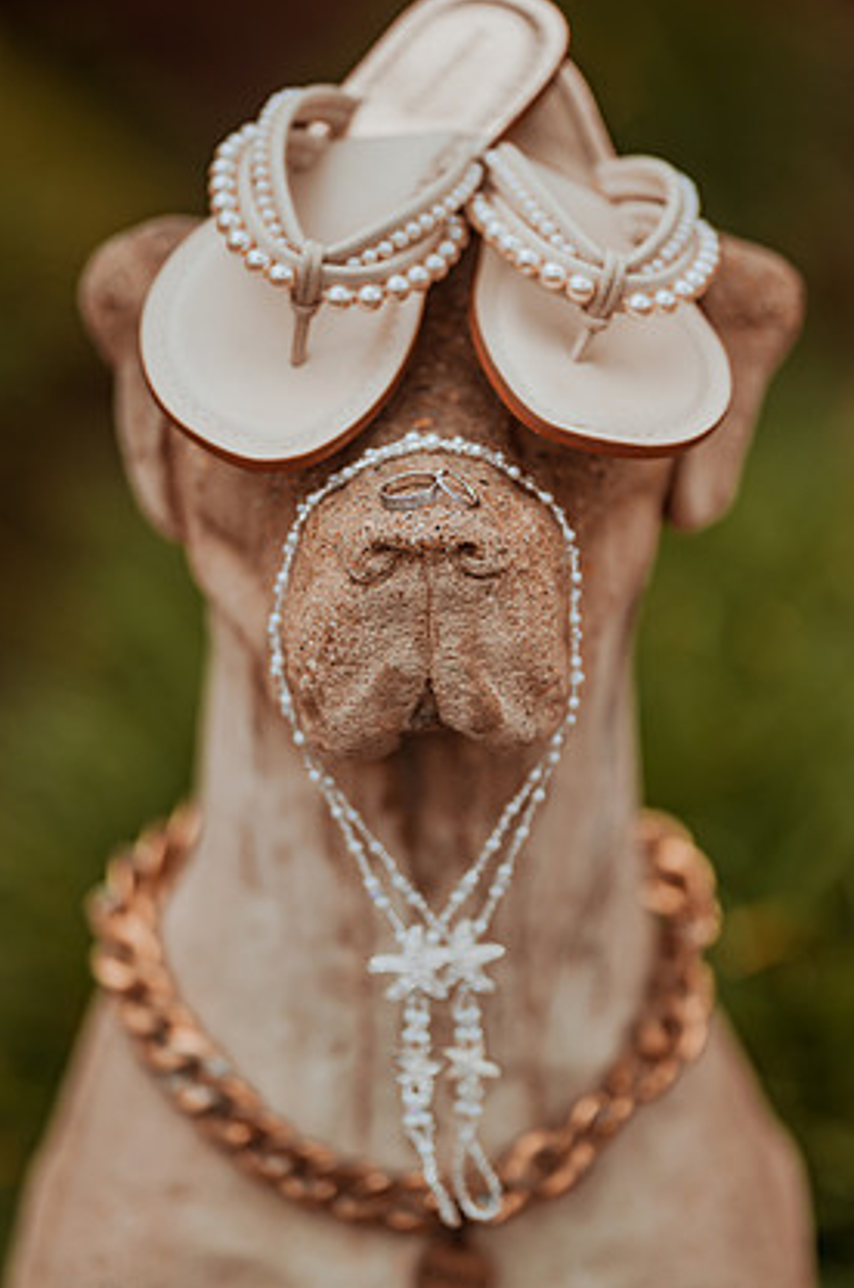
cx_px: 429
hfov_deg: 9.4
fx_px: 5212
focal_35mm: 146
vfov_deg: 14.1
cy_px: 610
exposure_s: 1/5000
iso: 200
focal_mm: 135
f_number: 1.8
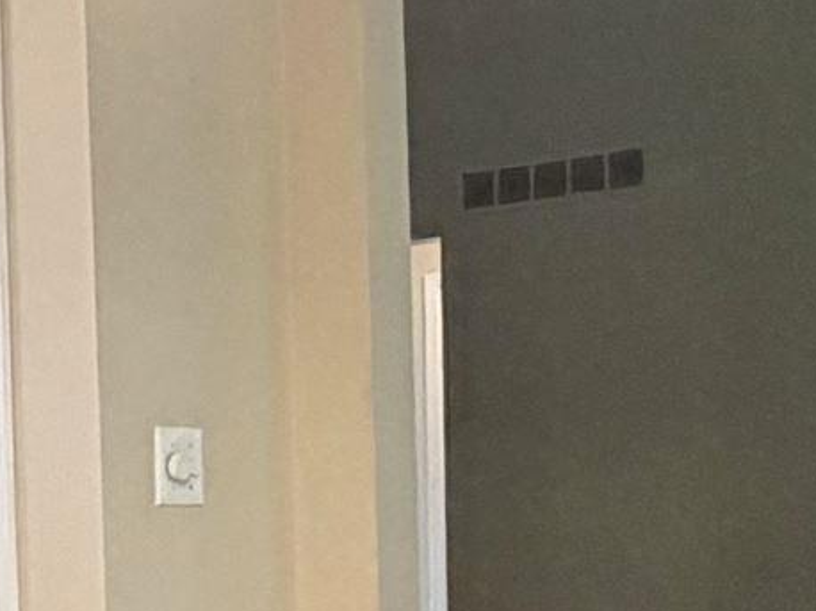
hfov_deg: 20.3
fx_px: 2215
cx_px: 29
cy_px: 536
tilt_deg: -0.6
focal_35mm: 94
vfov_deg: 15.5
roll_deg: +1.8
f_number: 2.2
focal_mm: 2.22
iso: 400
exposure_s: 1/60
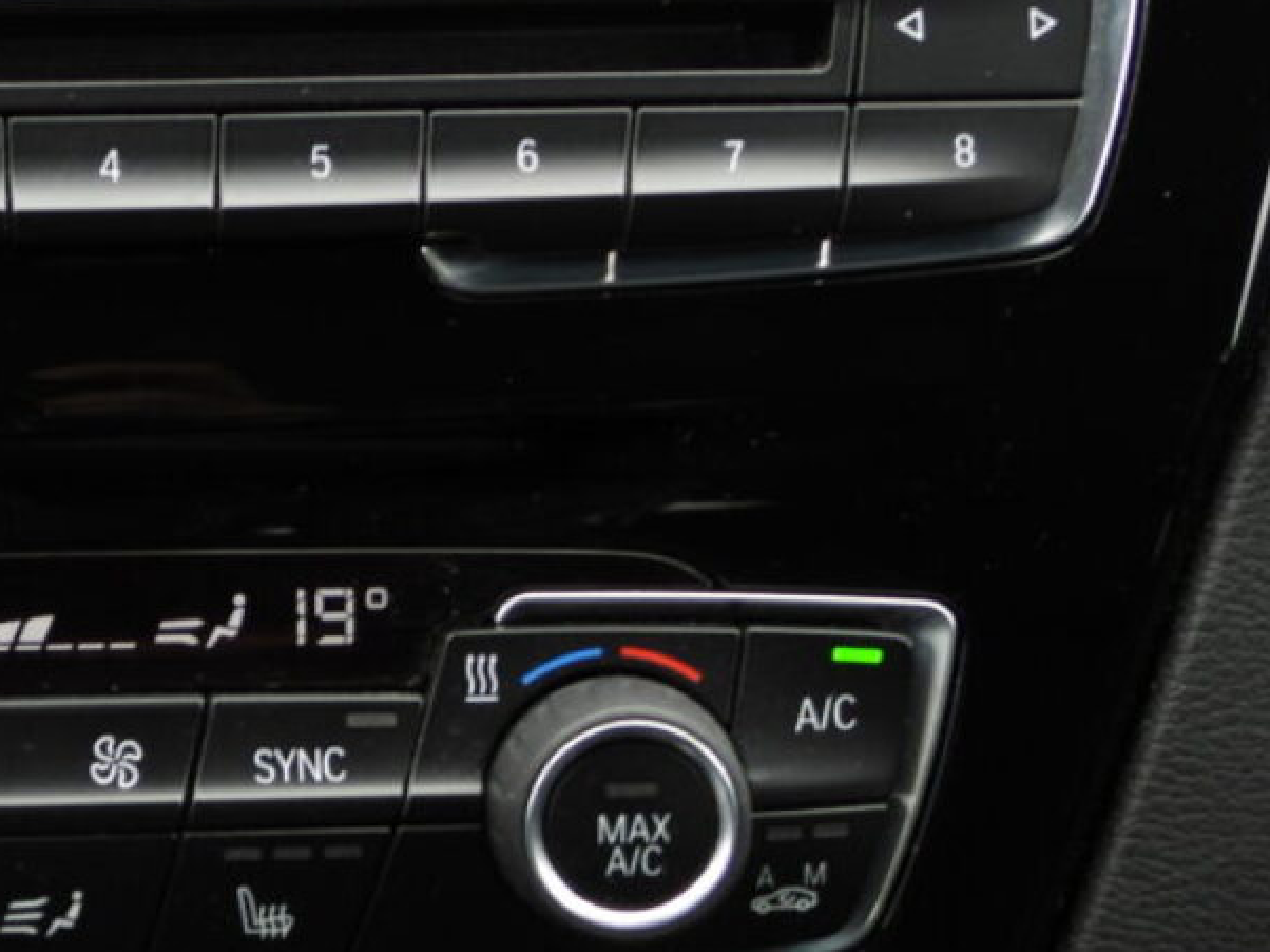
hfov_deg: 13.7
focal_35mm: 142
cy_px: 515
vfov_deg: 10.4
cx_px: 4
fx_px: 5208
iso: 100
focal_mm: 10.7
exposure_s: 1/60
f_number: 3.5
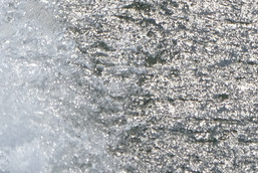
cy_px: -185
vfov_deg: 4.6
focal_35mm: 298
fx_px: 2138
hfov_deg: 6.9
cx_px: 188
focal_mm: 42.5
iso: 200
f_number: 8
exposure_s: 1/680
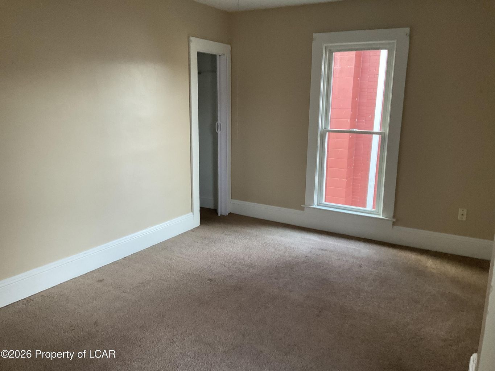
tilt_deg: -11.4
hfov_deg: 61.7
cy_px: 186
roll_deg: -0.7
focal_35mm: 29
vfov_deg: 48.2
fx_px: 415
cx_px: 248
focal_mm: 3
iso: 200
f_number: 1.8
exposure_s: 1/60
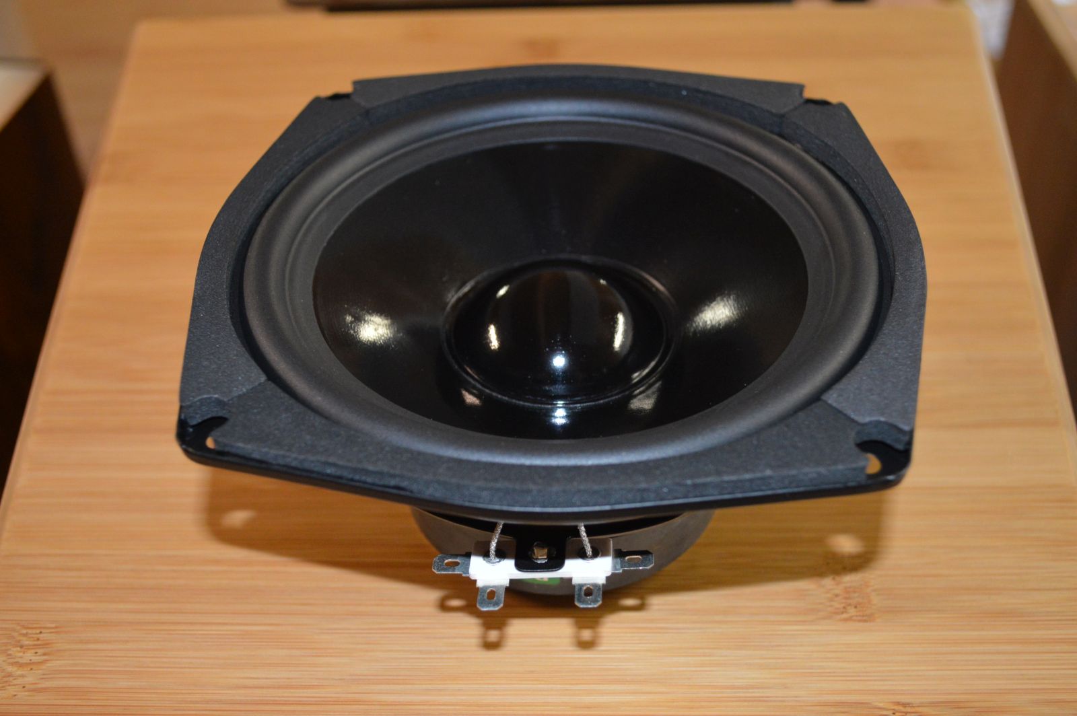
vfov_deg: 31.8
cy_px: 358
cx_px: 538
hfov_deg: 46.4
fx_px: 1255
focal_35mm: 42
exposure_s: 1/60
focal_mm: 28
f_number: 4.5
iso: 1600
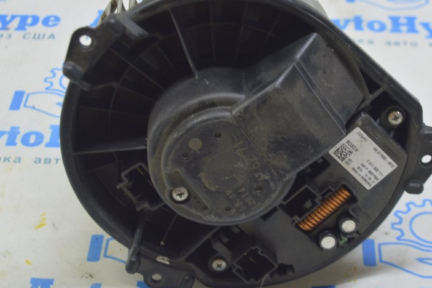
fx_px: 995
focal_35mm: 83
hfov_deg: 24.5
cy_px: 128
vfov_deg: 16.4
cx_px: 224
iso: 400
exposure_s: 1/20
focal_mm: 38
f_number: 5.6
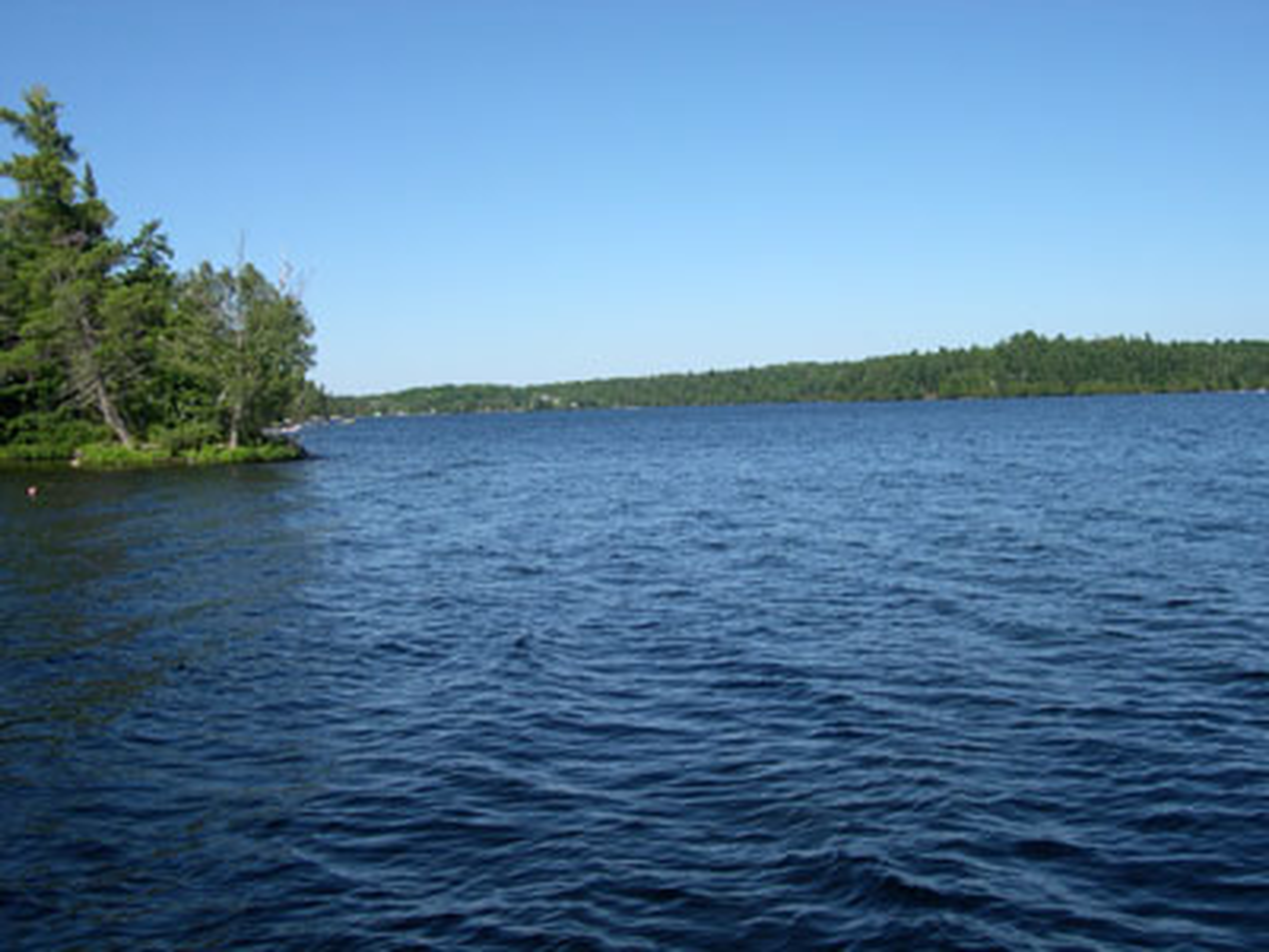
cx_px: 634
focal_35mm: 38
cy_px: 476
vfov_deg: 37.7
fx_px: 1393
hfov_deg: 49.0
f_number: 7.6
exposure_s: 1/176
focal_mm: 8
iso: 100
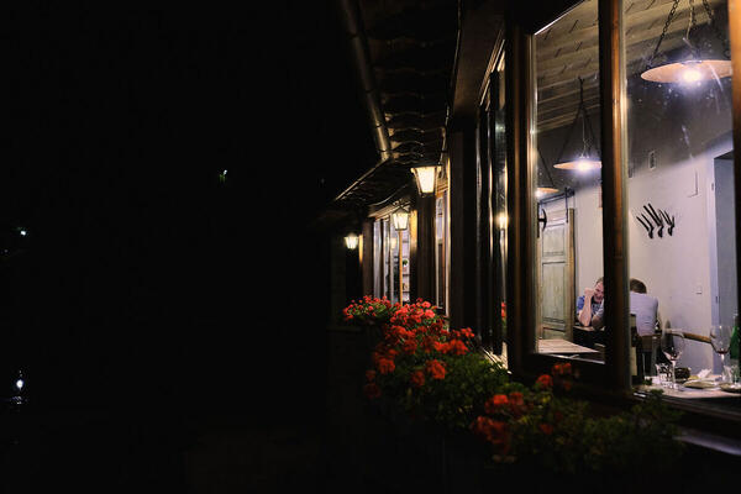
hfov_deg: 54.4
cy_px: 247
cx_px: 370
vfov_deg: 37.9
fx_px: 720
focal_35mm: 35
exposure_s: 1/200
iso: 6400
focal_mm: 23
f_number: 2.5
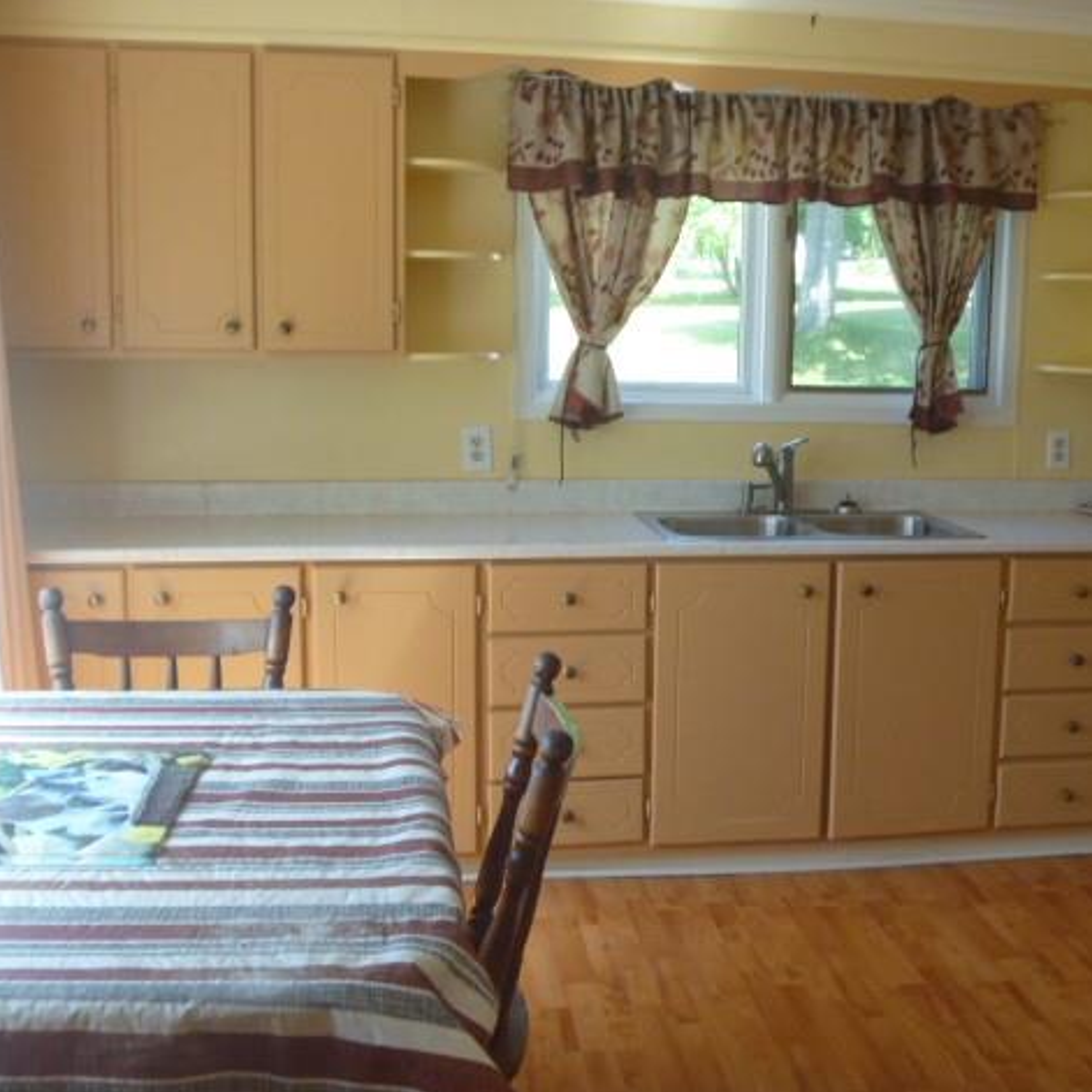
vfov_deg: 40.0
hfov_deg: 39.7
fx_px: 1499
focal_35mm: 42
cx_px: 698
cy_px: 554
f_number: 3.5
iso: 200
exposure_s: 1/60
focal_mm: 6.3
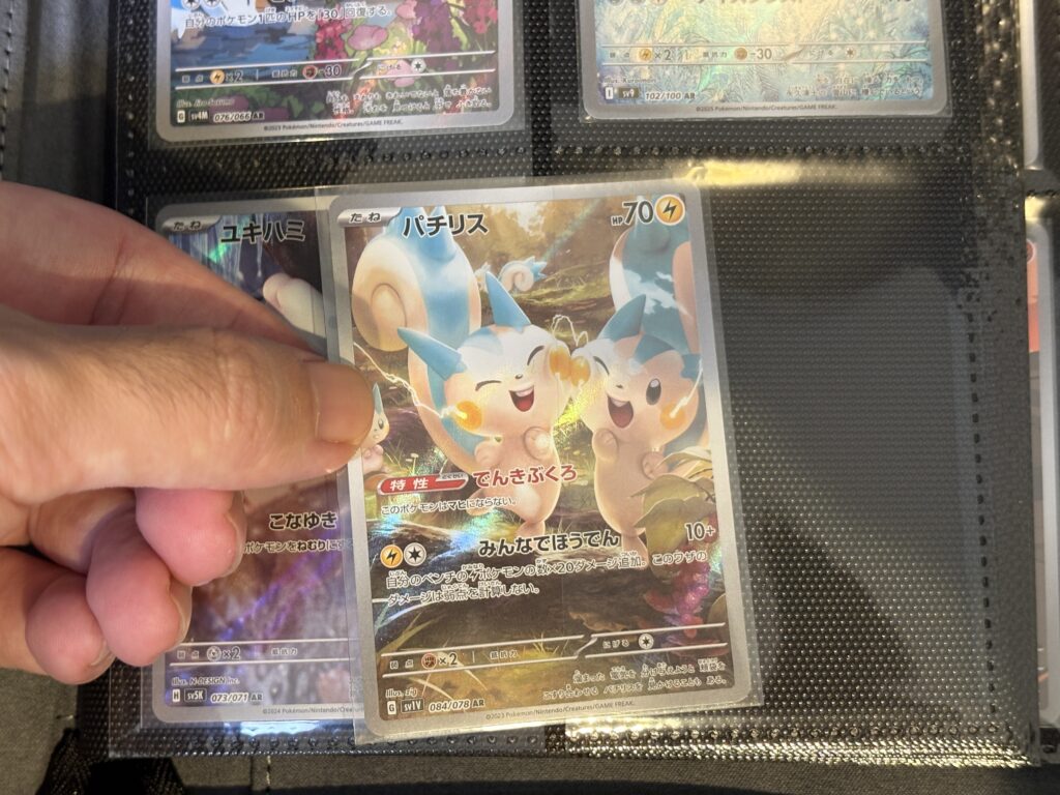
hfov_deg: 36.8
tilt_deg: -81.6
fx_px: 1592
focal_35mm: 52
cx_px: 530
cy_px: 398
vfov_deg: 28.0
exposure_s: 1/40
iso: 160
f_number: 1.6
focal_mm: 5.96
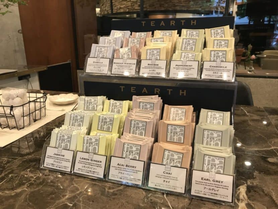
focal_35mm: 28
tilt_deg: -16.5
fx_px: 225
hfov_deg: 63.4
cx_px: 139
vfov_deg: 49.8
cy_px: 104
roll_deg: +0.7
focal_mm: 3.99
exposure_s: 1/20
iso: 40
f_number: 1.8
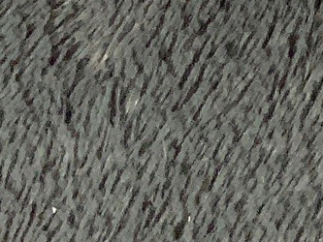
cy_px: -681
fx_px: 2082
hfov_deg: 8.4
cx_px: 636
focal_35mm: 223
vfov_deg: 5.8
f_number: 1.8
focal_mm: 3
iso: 20
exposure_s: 1/312
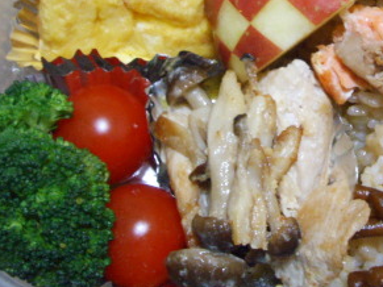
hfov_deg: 28.6
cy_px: 77
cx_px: 284
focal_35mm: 67
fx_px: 741
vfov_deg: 21.7
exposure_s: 1/8
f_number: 3.5
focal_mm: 6.6
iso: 150
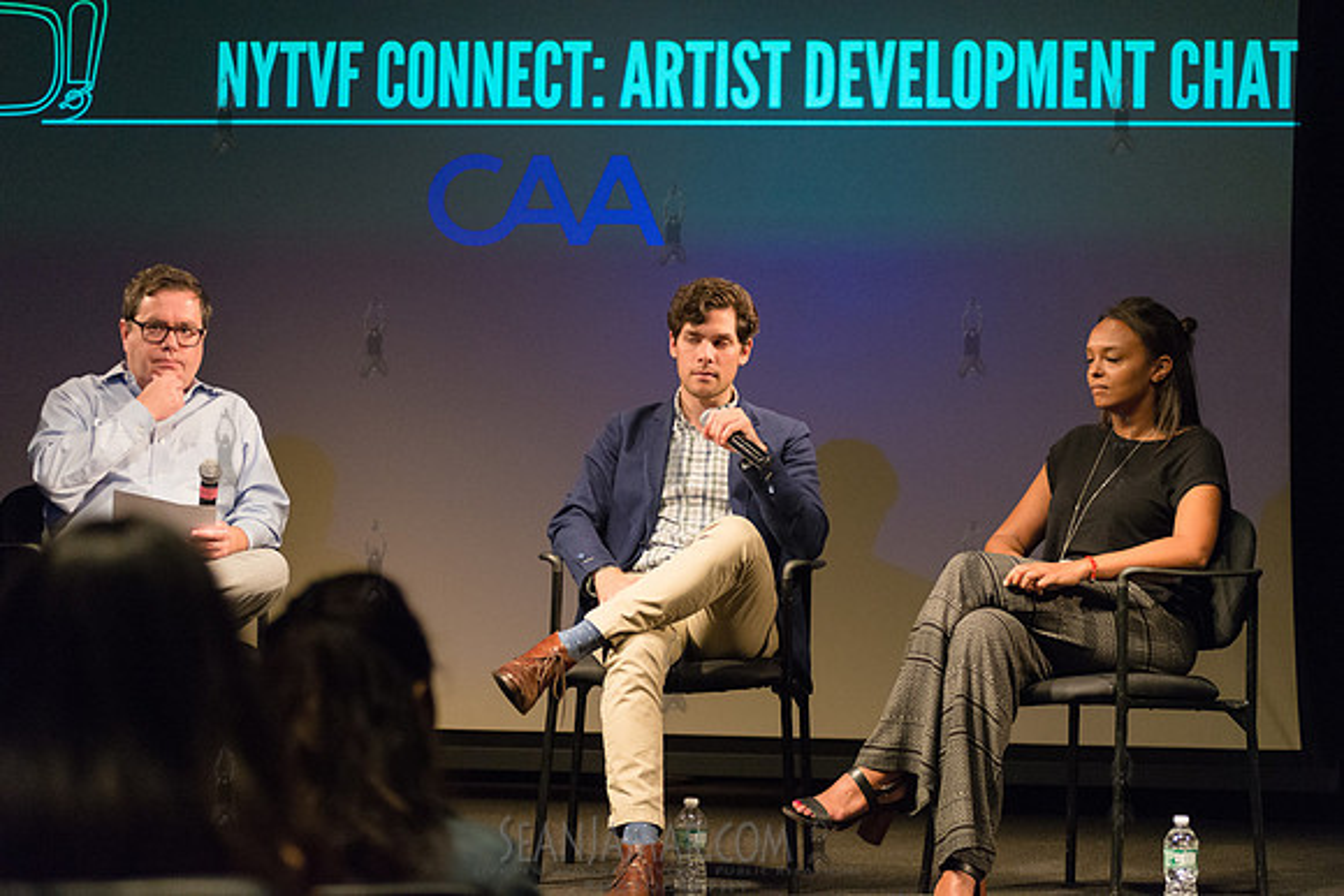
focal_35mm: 80
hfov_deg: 25.4
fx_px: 2987
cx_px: 672
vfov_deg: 17.1
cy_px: 448
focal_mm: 80
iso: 4000
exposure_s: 1/320
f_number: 2.8
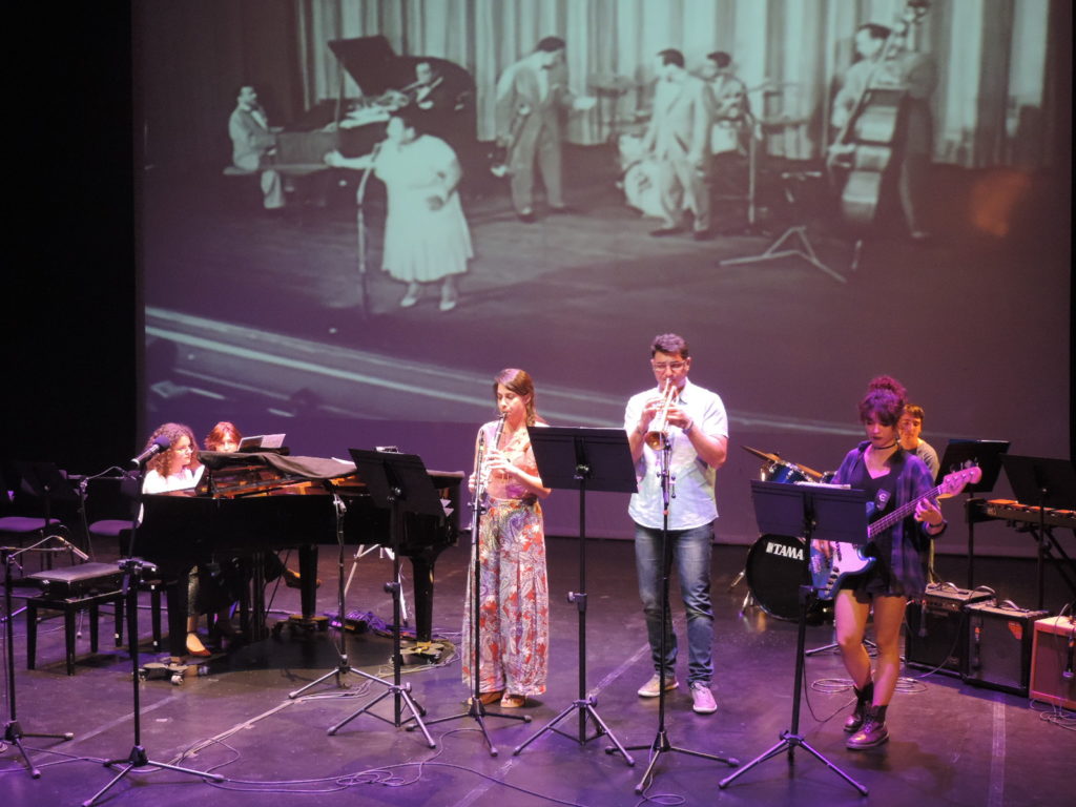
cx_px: 538
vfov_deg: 30.9
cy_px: 404
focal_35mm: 47
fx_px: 1461
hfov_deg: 40.4
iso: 640
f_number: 3.5
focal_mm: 8.3
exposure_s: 1/13
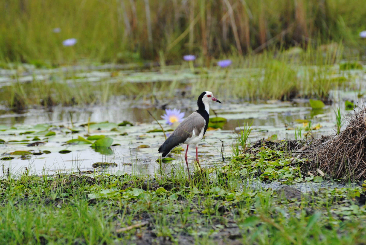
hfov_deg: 11.0
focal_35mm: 188
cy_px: 122
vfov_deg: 7.3
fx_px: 1908
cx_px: 183
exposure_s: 1/500
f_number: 5.6
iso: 200
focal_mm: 125
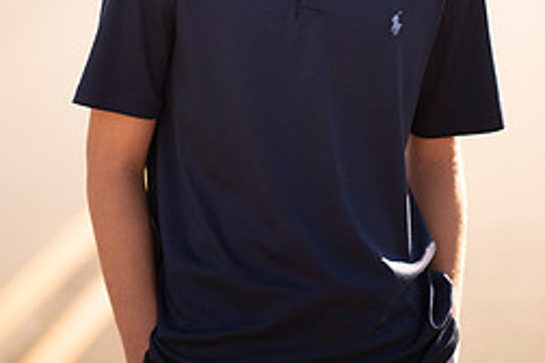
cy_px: -93
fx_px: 2301
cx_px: 260
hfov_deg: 13.5
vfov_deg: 8.9
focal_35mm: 152
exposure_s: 1/1600
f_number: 1.8
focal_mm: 85
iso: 125
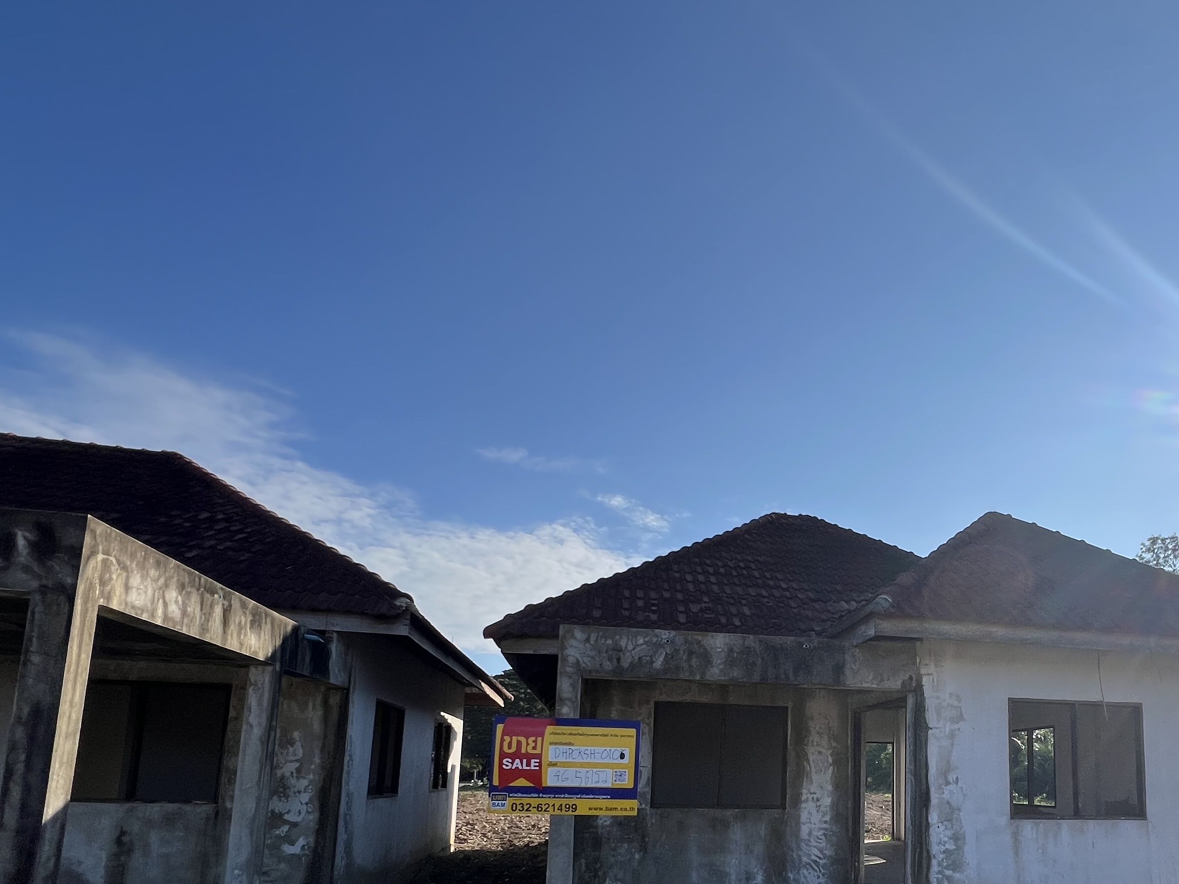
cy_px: 673
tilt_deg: +8.5
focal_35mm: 22
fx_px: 749
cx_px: 802
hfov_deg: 73.6
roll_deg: -1.8
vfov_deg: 57.7
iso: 32
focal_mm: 1.57
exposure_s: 1/2016
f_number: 1.8
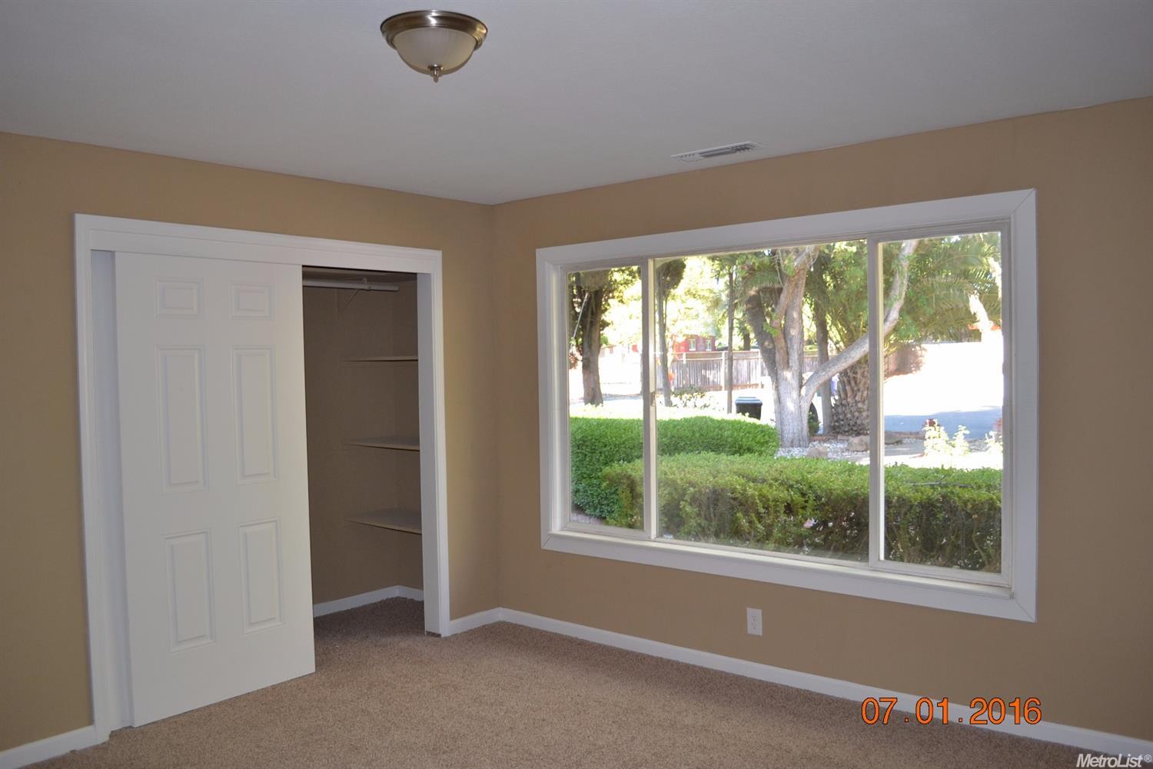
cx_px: 576
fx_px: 865
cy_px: 384
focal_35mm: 27
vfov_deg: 47.9
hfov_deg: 67.4
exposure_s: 1/100
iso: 400
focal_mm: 18
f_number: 4
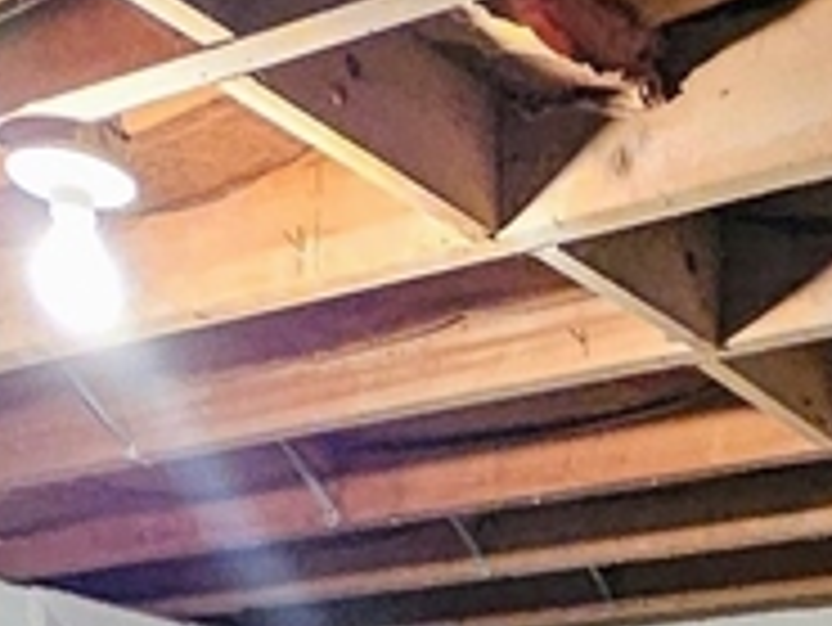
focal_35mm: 72
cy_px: 1554
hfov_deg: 25.7
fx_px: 1732
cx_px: 832
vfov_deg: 13.7
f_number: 2.2
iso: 800
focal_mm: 1.74
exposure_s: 1/24
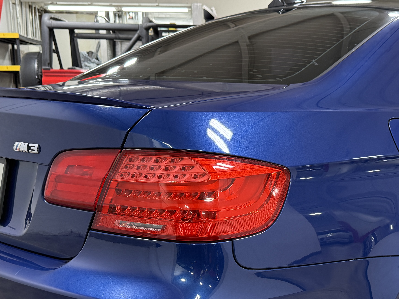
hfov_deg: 39.8
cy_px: 217
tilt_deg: -12.8
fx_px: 542
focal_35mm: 47
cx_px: 275
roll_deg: -0.6
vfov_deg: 30.5
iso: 250
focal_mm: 6.76
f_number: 1.78
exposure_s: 1/120
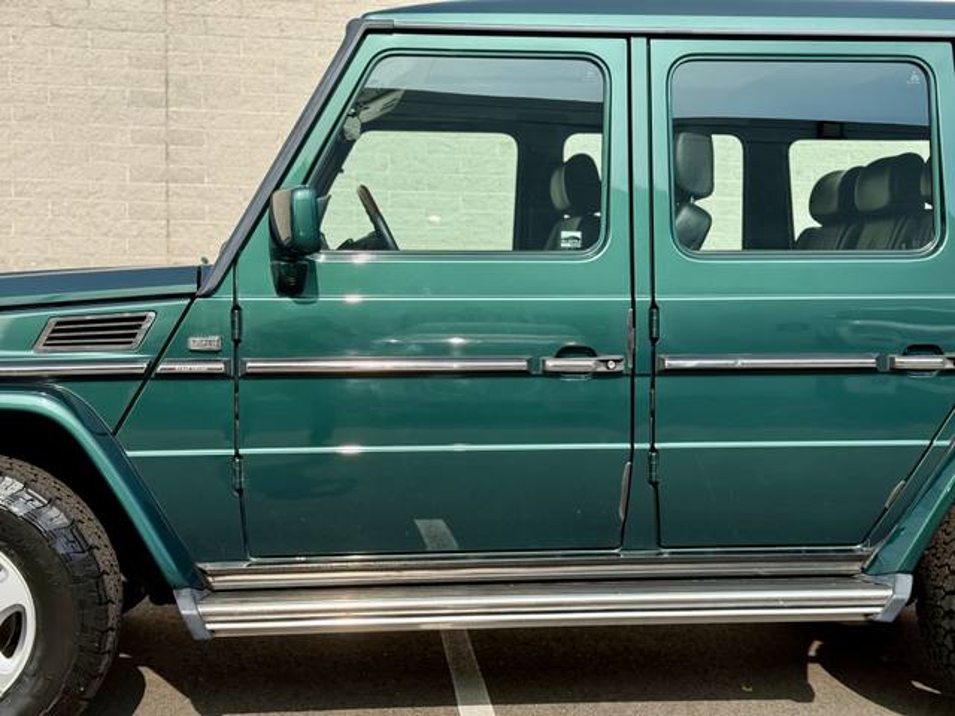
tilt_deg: -1.3
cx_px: 478
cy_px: 358
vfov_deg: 30.3
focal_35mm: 48
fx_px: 1324
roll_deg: -1.6
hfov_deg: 39.7
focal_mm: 6.76
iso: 100
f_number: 1.78
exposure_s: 1/3096
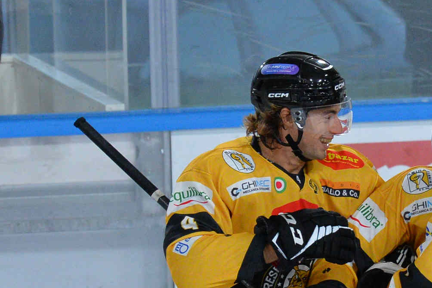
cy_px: 211
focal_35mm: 578
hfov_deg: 3.6
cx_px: 420
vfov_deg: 2.4
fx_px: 6934
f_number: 6.3
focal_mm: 290
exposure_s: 1/1000
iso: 4000
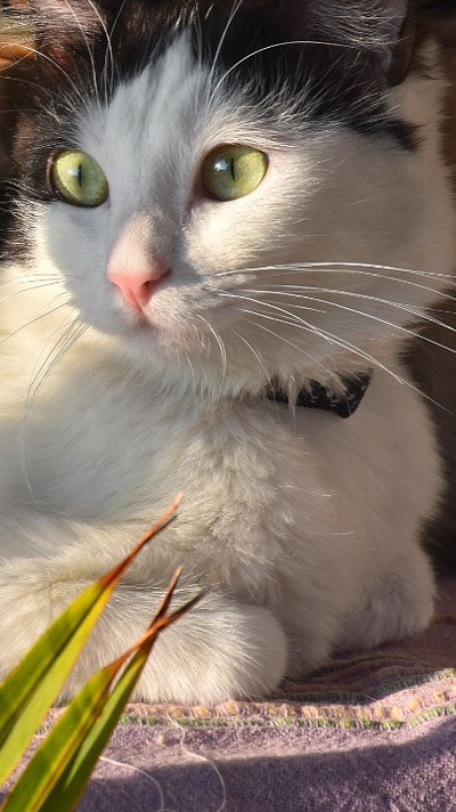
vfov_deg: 5.0
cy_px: 287
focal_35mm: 431
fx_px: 9273
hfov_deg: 2.8
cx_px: -156
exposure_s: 1/80
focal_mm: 122
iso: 100
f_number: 9
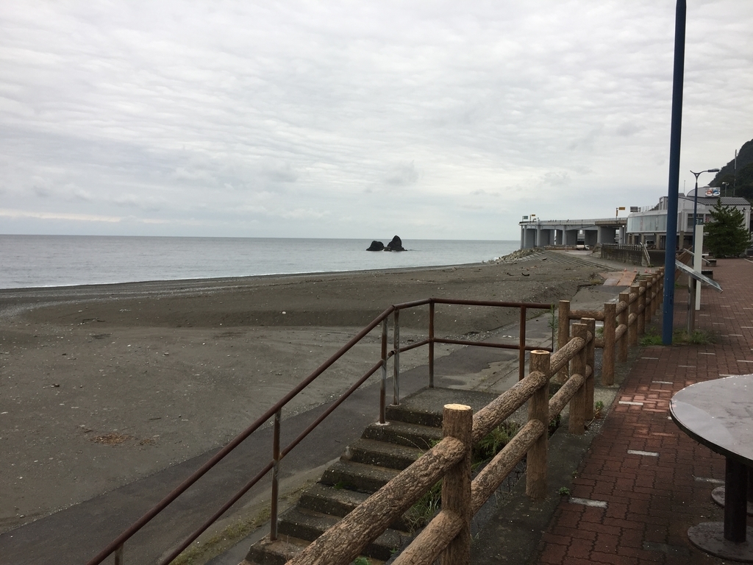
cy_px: 282
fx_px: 631
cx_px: 376
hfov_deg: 61.7
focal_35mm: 29
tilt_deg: -3.8
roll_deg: -0.9
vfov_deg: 48.2
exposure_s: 1/128
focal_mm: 4.15
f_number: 2.2
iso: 32
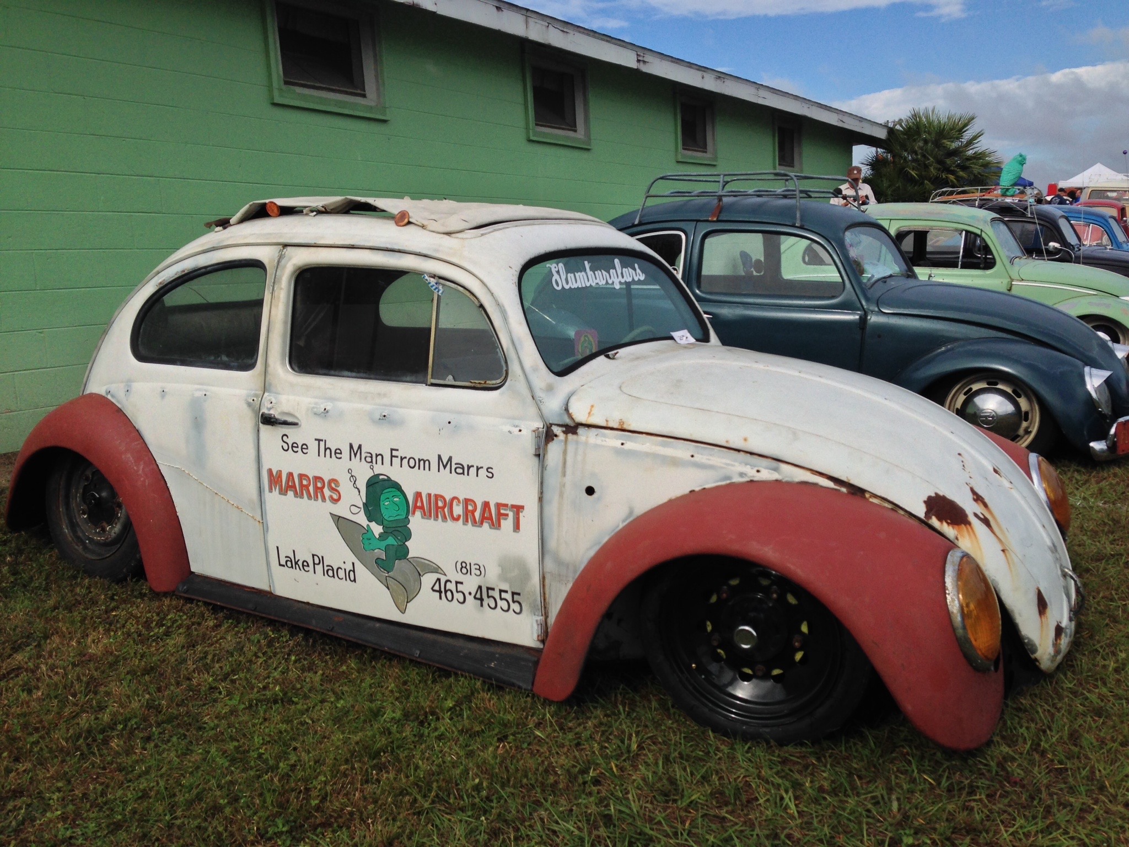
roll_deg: +2.9
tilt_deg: -7.5
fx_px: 1076
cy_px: 424
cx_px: 564
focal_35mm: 33
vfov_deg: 42.9
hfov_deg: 55.4
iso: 50
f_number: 2.4
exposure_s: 1/2262
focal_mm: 4.12
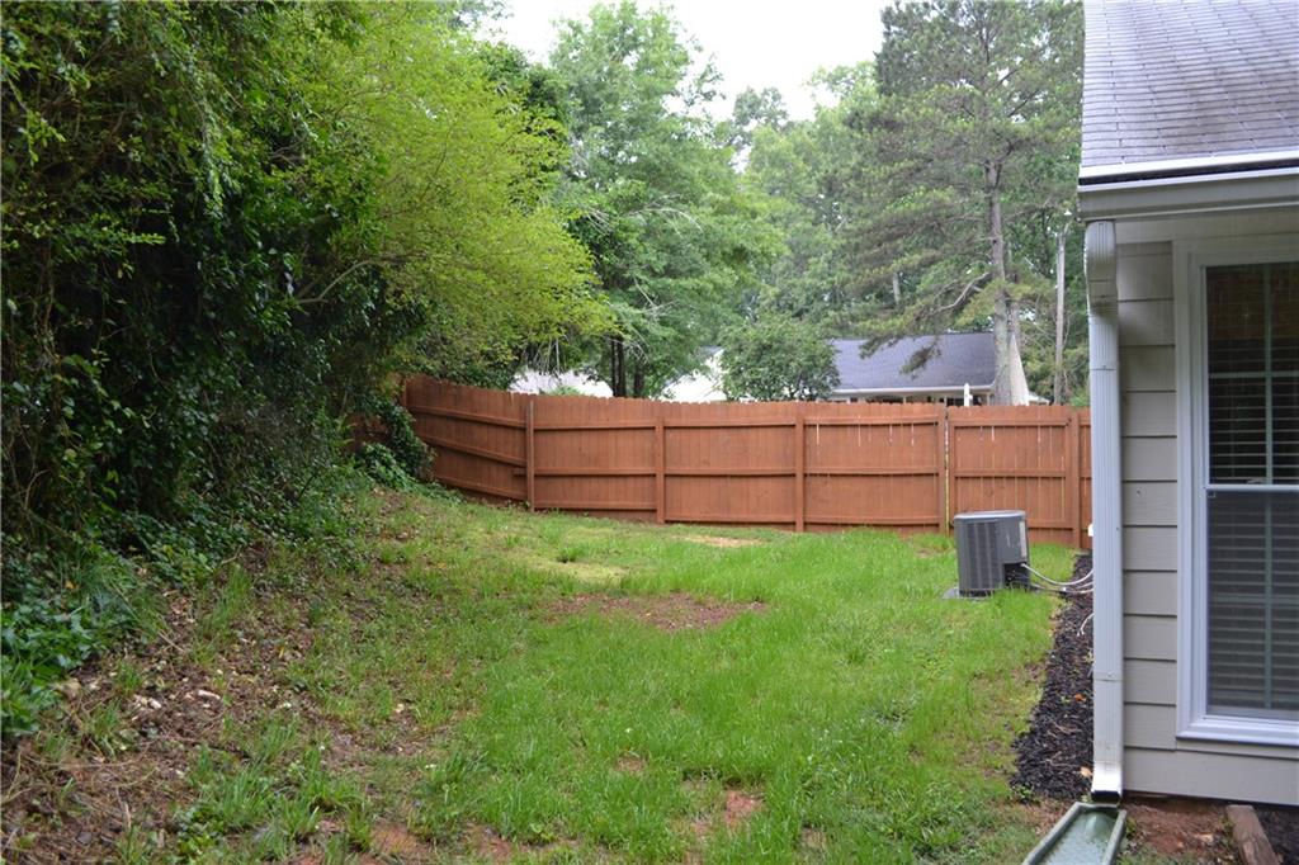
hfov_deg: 67.4
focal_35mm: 27
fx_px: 974
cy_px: 432
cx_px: 650
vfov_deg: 47.9
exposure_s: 1/80
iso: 400
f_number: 4.5
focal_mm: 18
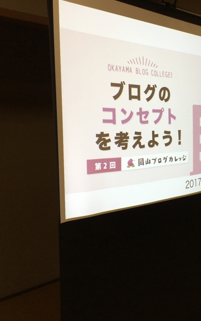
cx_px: 188
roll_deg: +0.6
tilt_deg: -5.7
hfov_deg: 29.1
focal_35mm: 42
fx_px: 368
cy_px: 159
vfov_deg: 47.2
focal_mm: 4.15
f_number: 2.2
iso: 25
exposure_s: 1/120
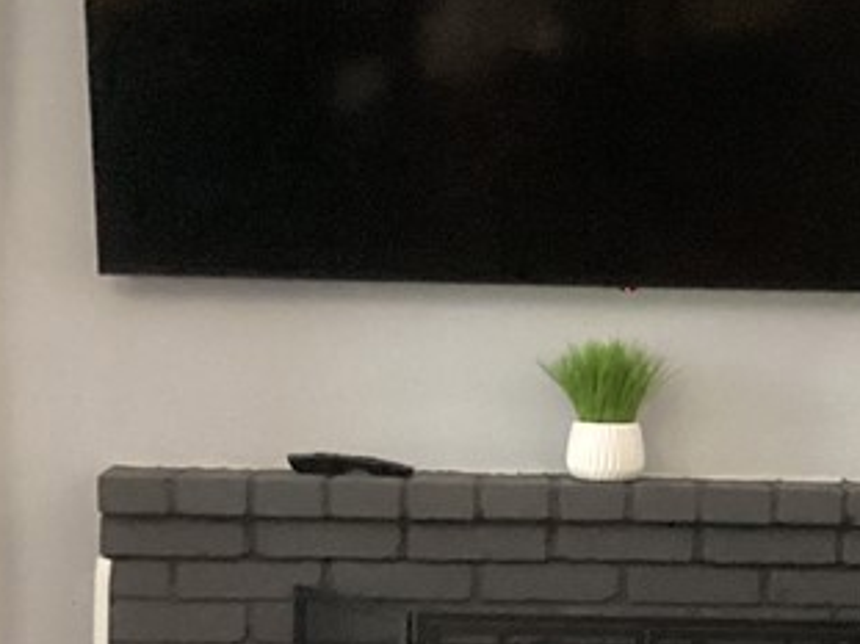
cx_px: 1023
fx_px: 2533
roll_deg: -1.5
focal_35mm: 102
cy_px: 542
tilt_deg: -8.5
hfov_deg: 18.3
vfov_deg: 14.4
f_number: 2.4
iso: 400
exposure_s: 1/40
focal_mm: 3.3
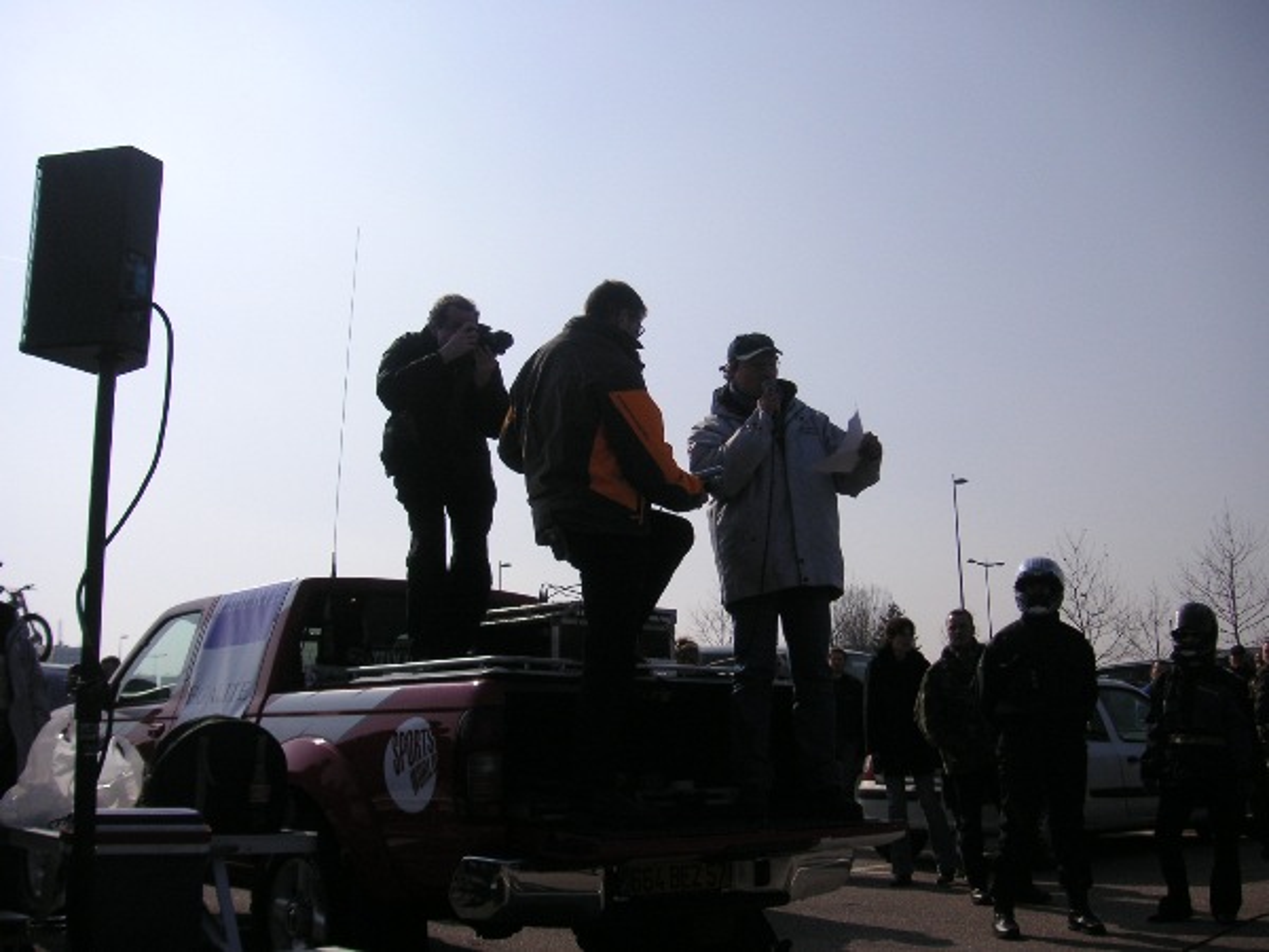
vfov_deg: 38.7
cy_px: 476
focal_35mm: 37
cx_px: 634
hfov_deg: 50.1
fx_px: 1356
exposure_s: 1/500
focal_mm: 6.1
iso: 50
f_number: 6.7
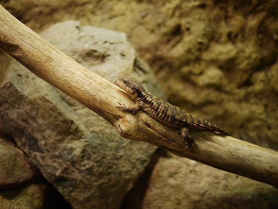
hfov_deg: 46.8
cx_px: 139
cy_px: 104
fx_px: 321
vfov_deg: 36.0
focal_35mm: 40
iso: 125
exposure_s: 1/80
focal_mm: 20
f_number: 1.7
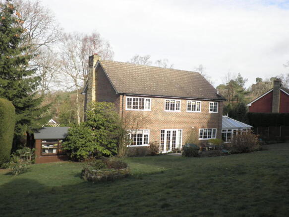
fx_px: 267
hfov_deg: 56.8
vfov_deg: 44.1
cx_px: 144
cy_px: 108
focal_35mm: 32
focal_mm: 5.9
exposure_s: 1/60
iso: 64
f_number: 9.4
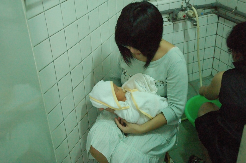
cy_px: 82
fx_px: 297
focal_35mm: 44
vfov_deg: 30.8
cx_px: 123
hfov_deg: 45.0
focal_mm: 29
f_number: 4
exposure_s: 1/50
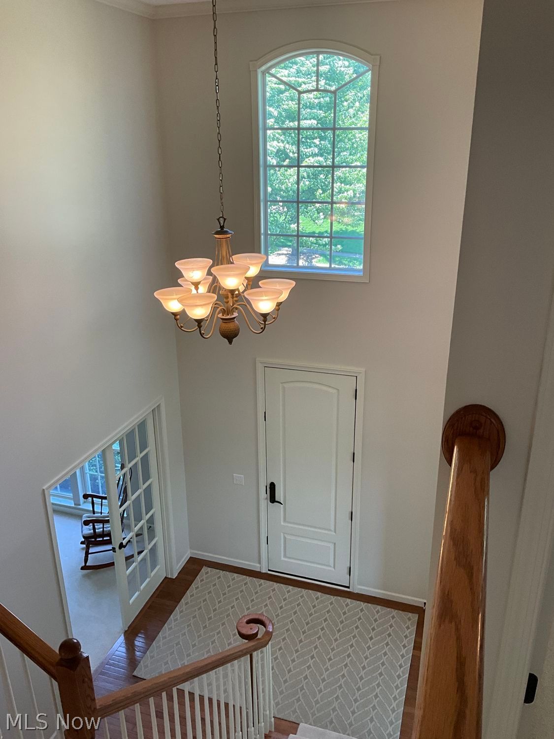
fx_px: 619
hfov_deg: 48.2
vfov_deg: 61.7
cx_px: 277
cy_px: 370
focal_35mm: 29
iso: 64
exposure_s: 1/120
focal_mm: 3
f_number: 1.8
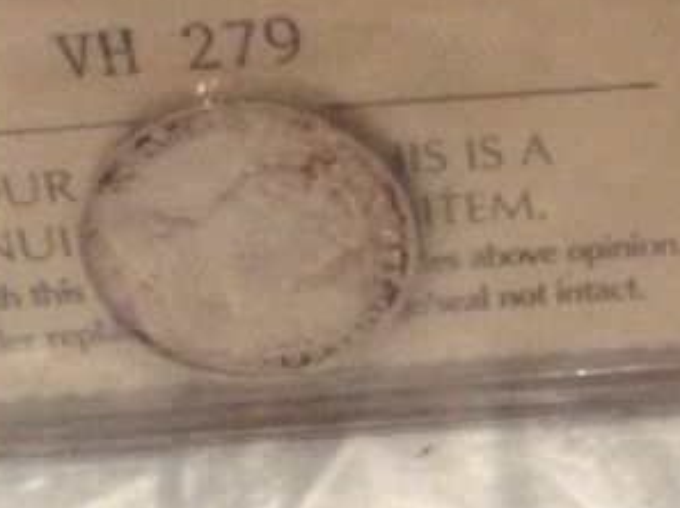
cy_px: -6
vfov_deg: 13.1
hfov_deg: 17.1
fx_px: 2178
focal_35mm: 111
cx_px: 785
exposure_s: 1/15
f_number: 2.4
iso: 400
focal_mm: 3.3
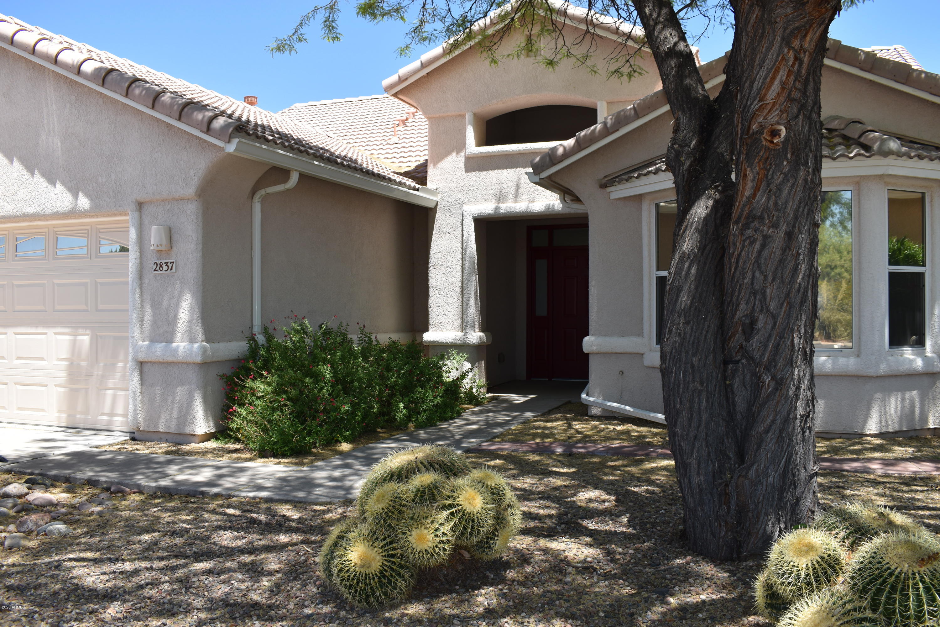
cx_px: 470
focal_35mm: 32
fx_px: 822
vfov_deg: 41.7
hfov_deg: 59.5
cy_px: 314
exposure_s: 1/200
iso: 100
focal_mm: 21
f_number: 7.1
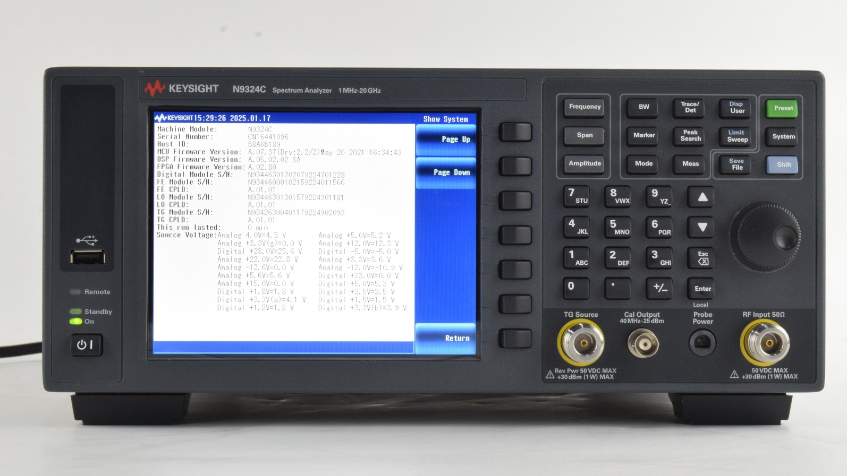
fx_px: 1842
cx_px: 424
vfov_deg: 14.7
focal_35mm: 82
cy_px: 226
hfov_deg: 25.9
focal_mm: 52
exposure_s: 1/30
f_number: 22
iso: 1600
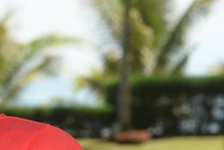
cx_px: -192
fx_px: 2576
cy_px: 162
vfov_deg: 3.3
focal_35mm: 414
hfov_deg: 4.9
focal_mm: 105
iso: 200
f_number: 9
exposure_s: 1/200
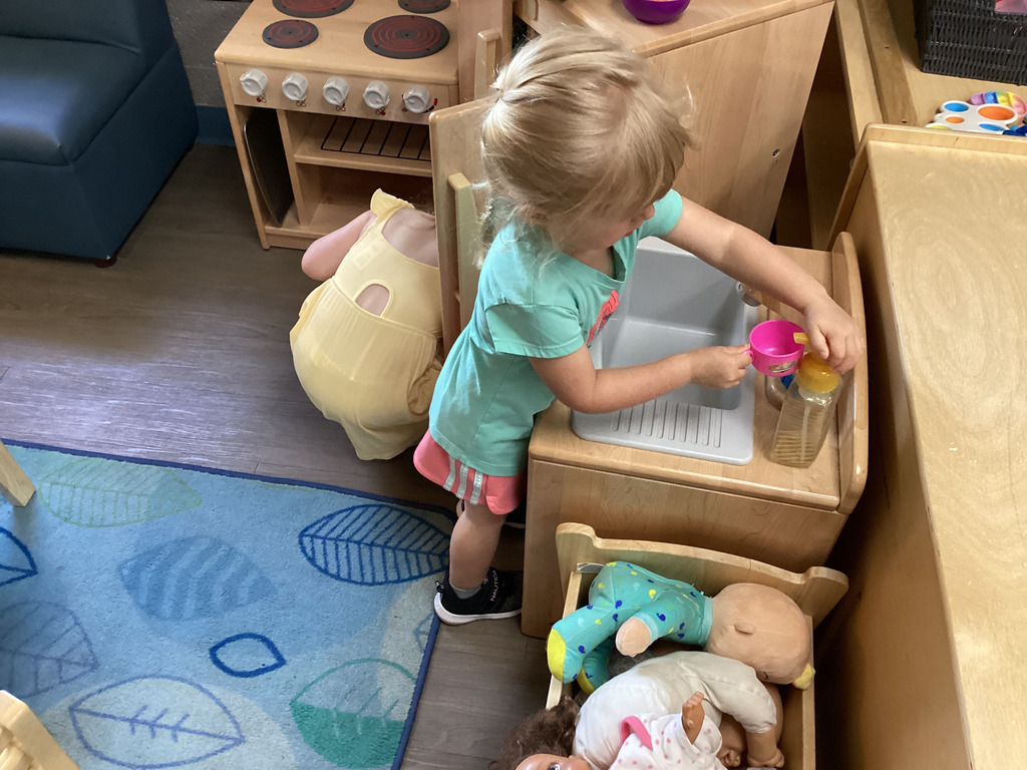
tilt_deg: -47.5
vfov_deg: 45.4
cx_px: 514
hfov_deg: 58.4
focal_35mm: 31
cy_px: 385
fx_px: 920
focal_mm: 3.3
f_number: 2.4
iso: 320
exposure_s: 1/40
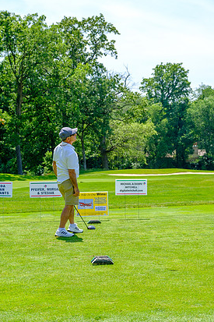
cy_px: 172
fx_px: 651
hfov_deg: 18.7
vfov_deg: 27.7
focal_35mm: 73
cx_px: 100
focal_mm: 44.4
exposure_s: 1/250
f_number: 6.4
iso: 200
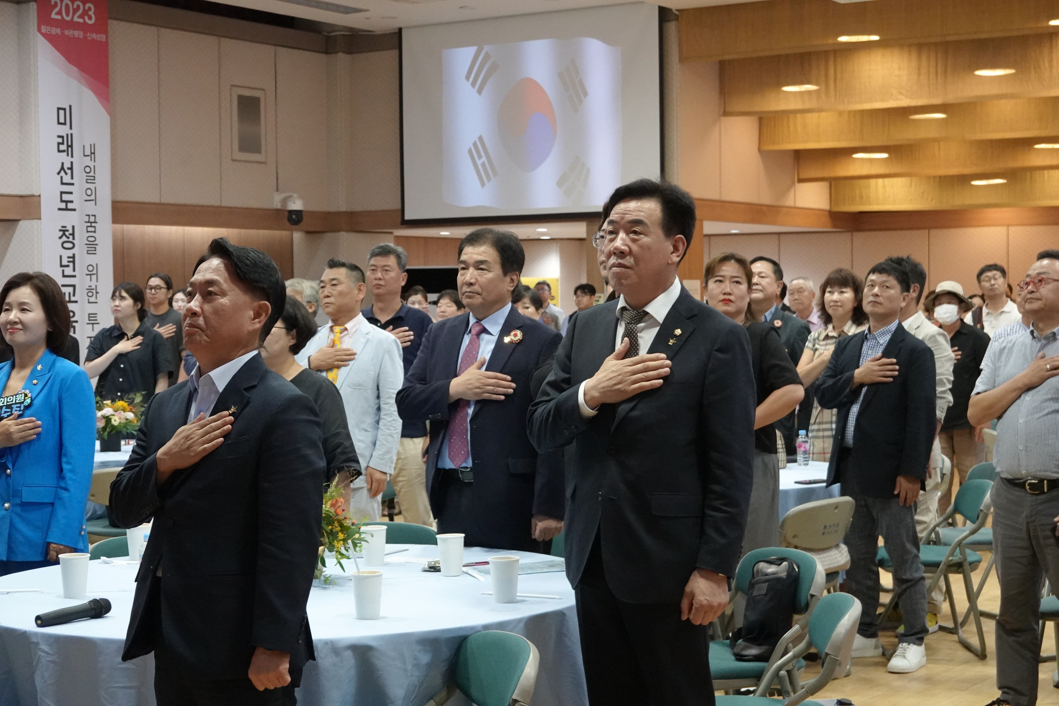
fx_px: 1941
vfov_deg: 20.6
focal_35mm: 66
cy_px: 353
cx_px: 530
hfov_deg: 30.5
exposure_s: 1/80
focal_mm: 24.35
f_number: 4
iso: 2500
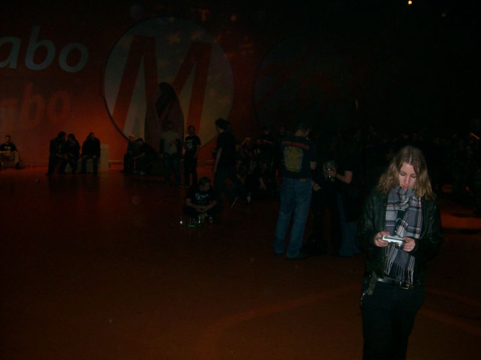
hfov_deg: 51.4
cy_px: 180
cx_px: 240
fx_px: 500
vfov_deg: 39.6
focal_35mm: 36
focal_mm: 6
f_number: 2.7
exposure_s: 1/64
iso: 80
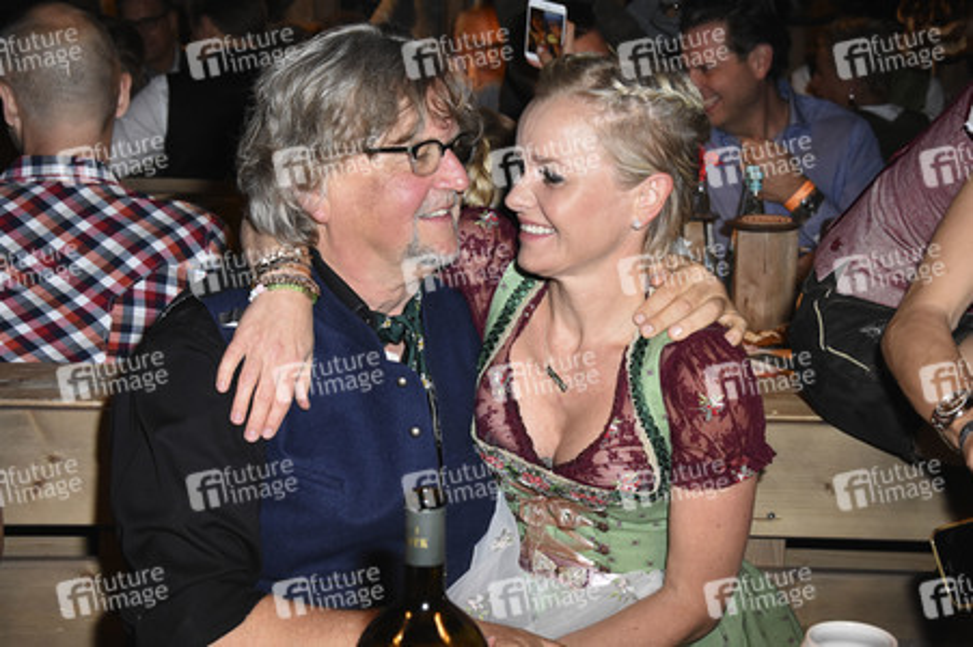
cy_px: 324
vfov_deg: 23.7
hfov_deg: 35.1
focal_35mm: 57
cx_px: 486
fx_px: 1539
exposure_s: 1/125
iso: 1600
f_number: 6.3
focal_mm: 38
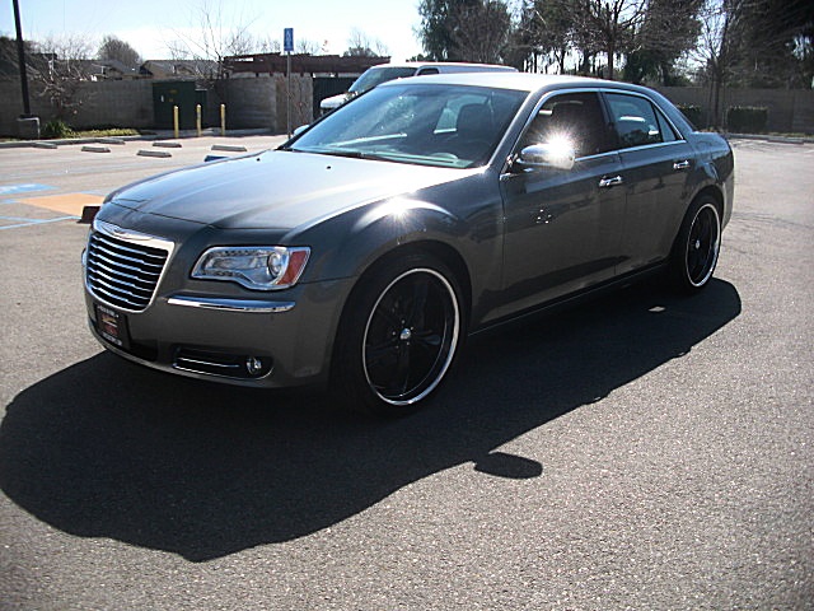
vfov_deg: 39.7
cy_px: 306
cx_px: 407
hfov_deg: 51.4
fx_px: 847
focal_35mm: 36
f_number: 2.8
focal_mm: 6.3
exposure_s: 1/800
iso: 50
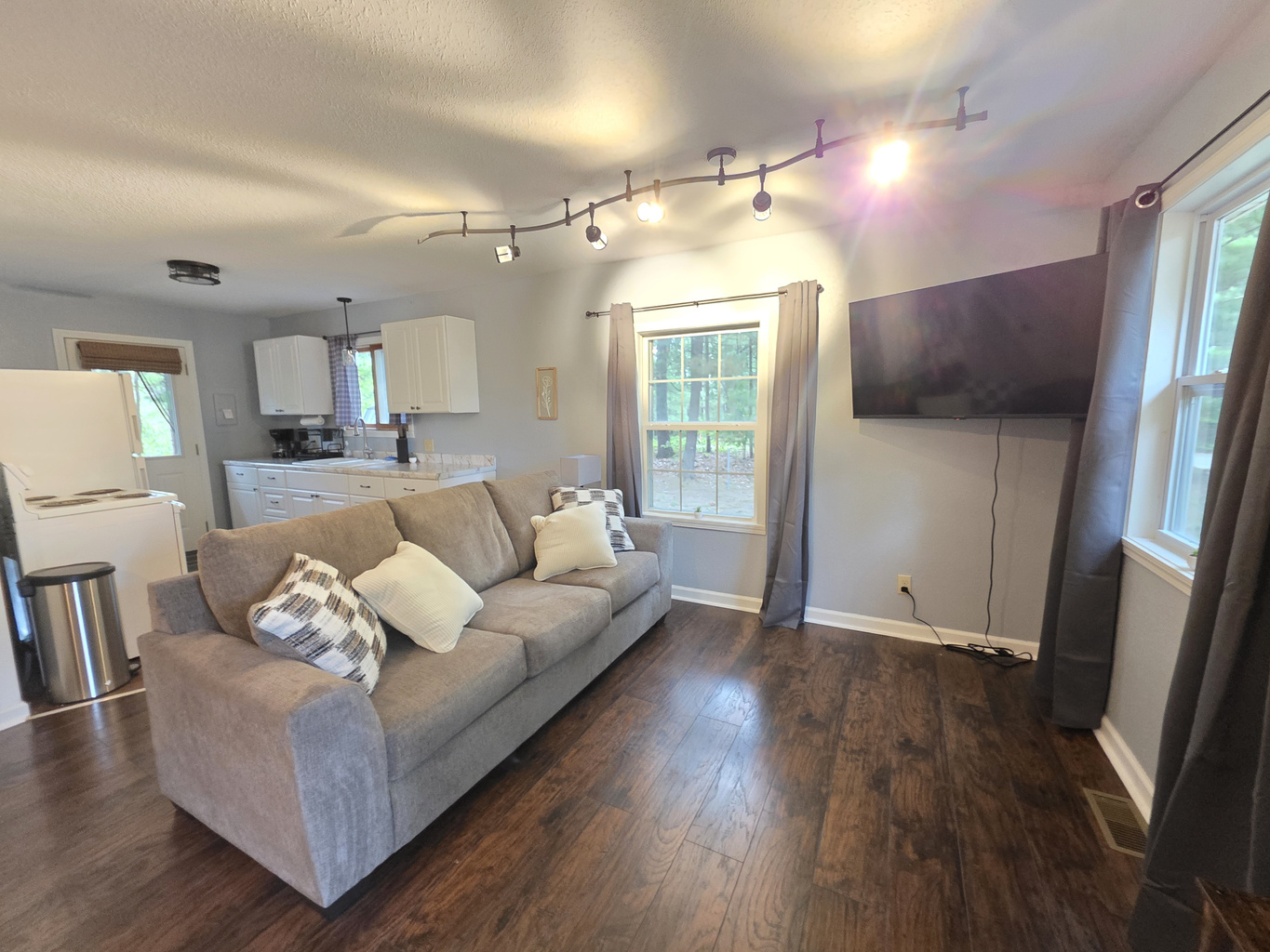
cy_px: 476
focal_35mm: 13
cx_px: 635
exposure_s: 1/40
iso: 1000
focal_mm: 2.2
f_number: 1.9
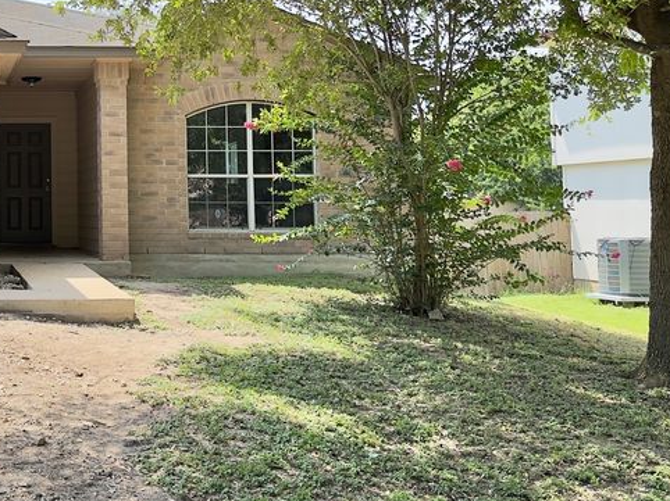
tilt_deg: +2.6
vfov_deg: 28.2
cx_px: -21
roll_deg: +1.1
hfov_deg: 33.8
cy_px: 143
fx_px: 987
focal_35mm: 51
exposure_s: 1/702
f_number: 1.78
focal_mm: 6.76
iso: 100
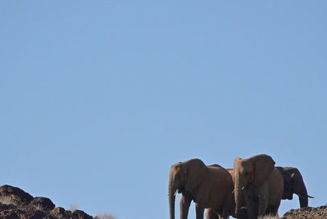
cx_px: 162
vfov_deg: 1.5
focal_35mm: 939
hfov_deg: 2.2
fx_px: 8532
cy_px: 160
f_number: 5.6
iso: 100
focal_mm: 220
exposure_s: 1/640
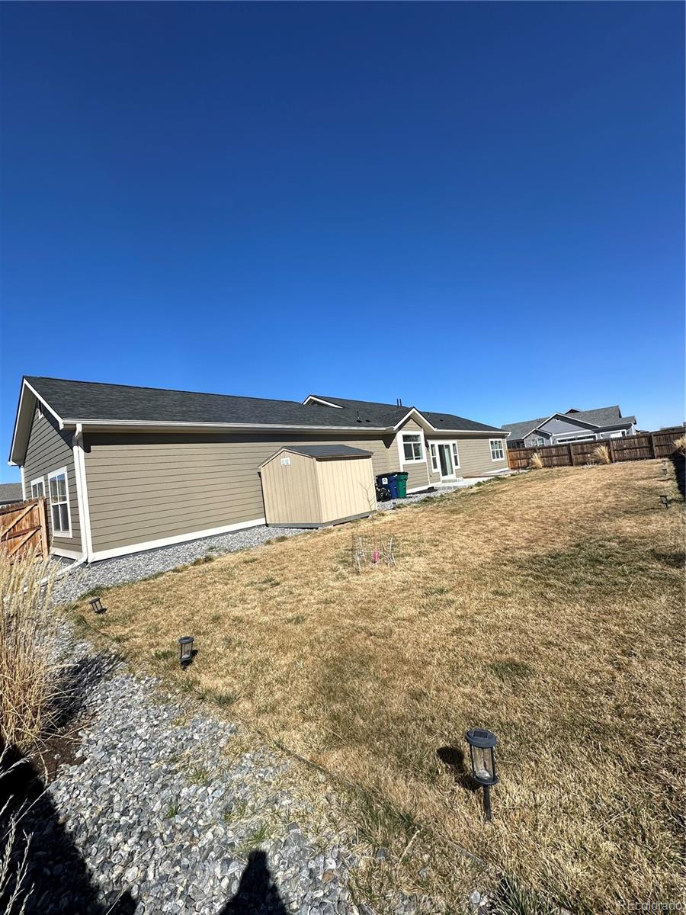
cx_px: 343
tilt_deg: +3.8
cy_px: 458
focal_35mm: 14
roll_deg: +5.7
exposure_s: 1/2959
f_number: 2.2
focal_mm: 2.22
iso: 50
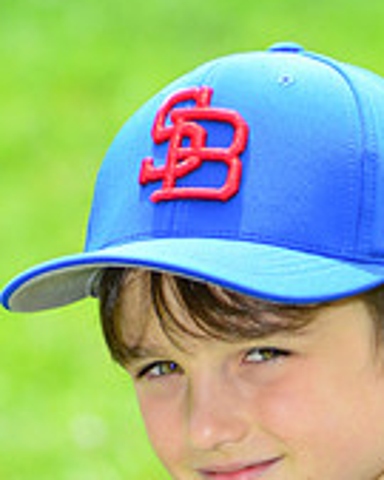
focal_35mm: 645
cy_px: 599
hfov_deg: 2.4
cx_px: 266
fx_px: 9171
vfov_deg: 3.0
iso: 200
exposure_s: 1/200
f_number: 8
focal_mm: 200
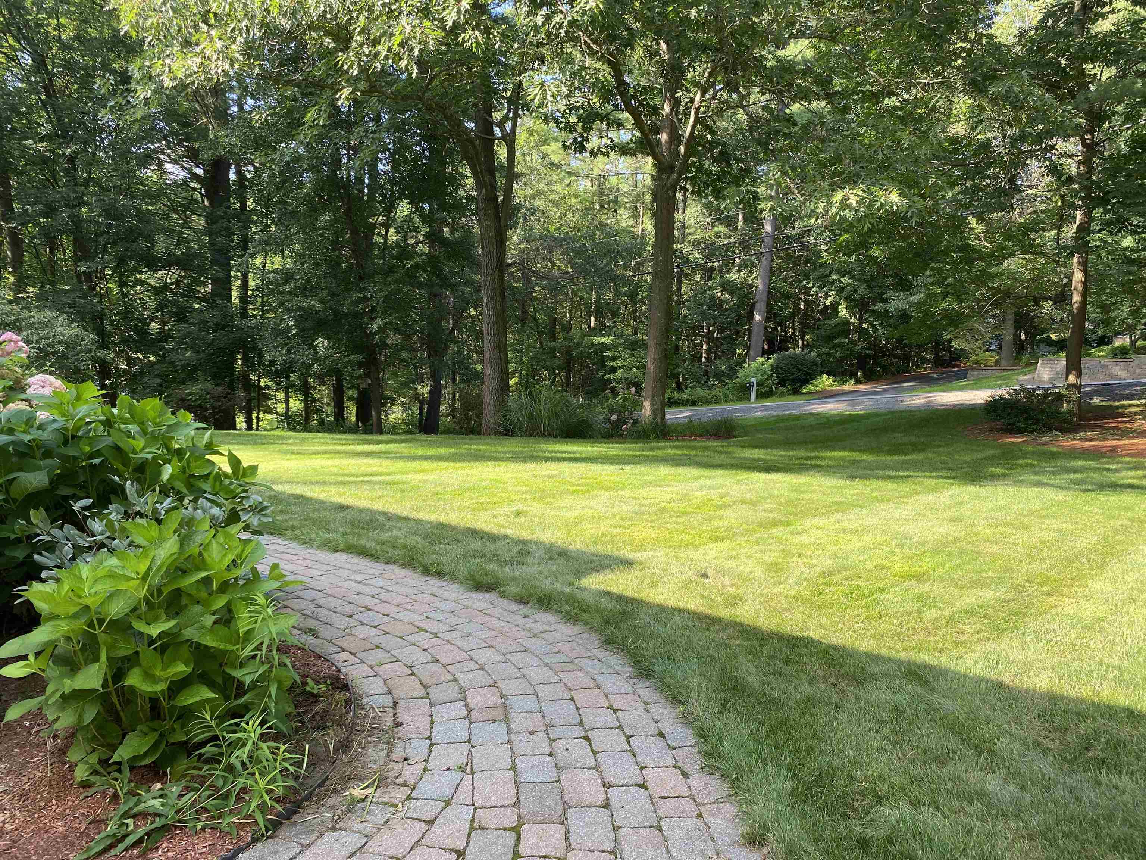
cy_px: 430
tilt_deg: -4.5
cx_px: 573
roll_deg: -1.6
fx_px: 861
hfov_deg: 67.3
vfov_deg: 53.1
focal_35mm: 26
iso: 32
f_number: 1.8
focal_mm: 4.25
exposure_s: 1/174
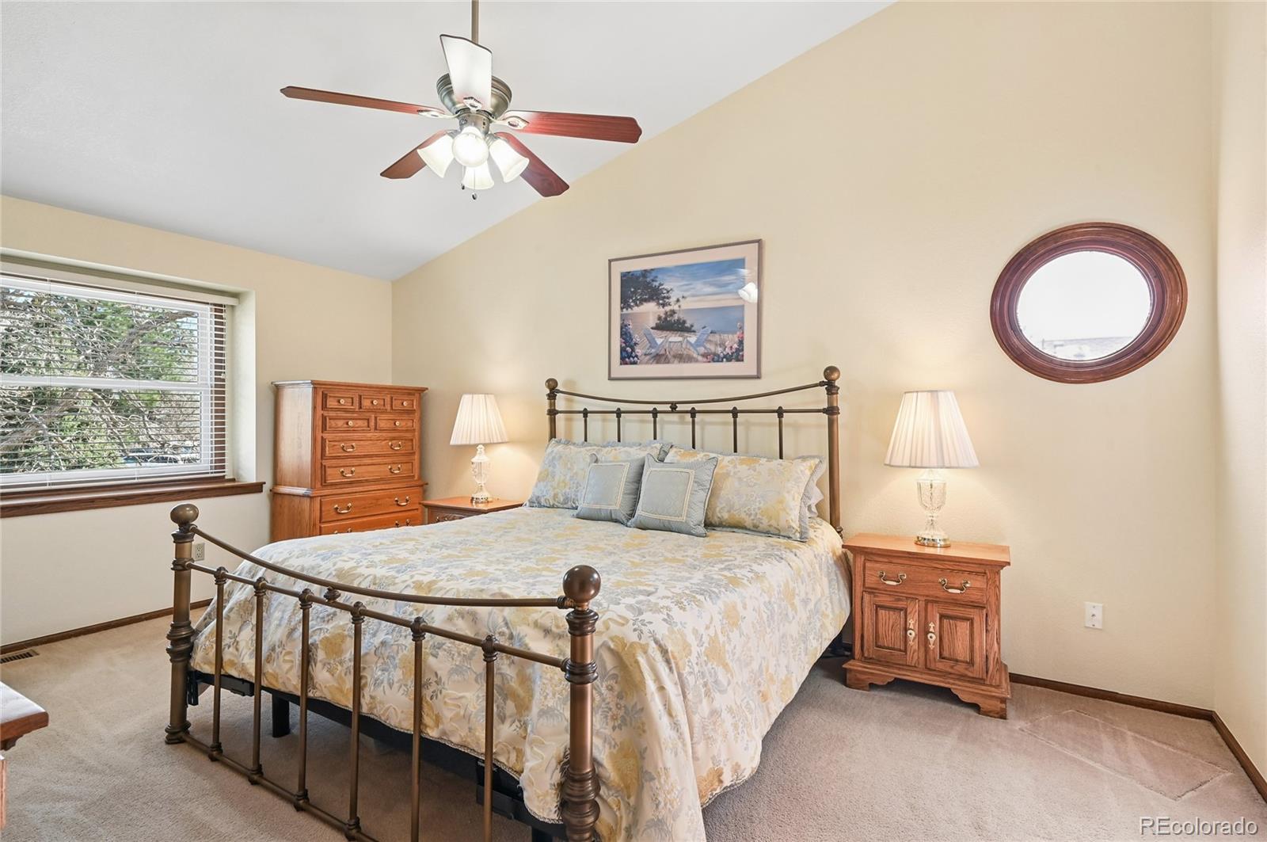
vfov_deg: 70.3
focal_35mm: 17
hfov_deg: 93.3
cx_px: 634
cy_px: 421
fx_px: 598
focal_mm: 17
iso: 400
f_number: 10
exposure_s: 1/20
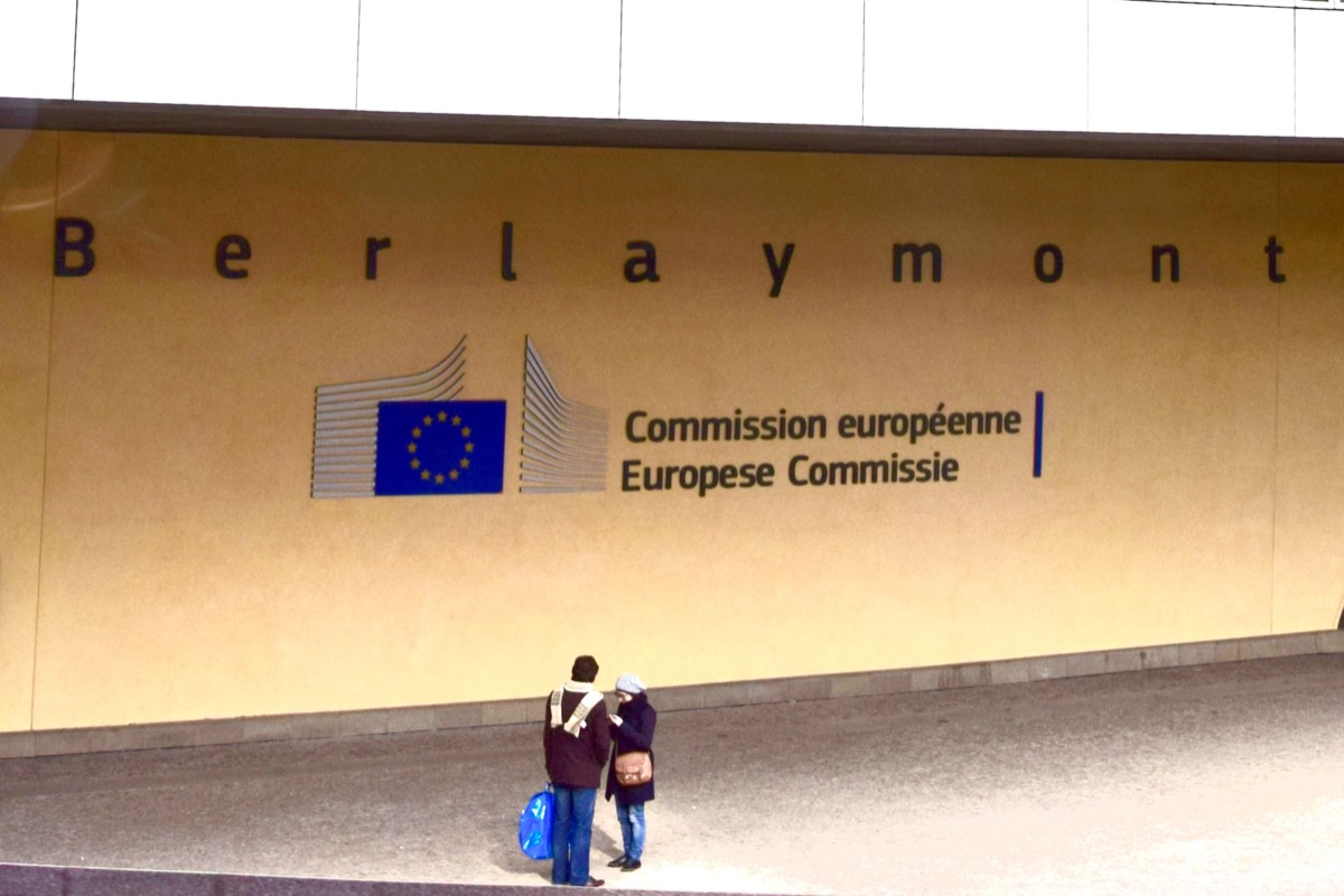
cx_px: 672
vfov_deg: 47.9
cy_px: 448
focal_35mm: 27
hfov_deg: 67.4
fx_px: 1008
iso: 100
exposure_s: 1/640
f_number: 3.5
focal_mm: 18
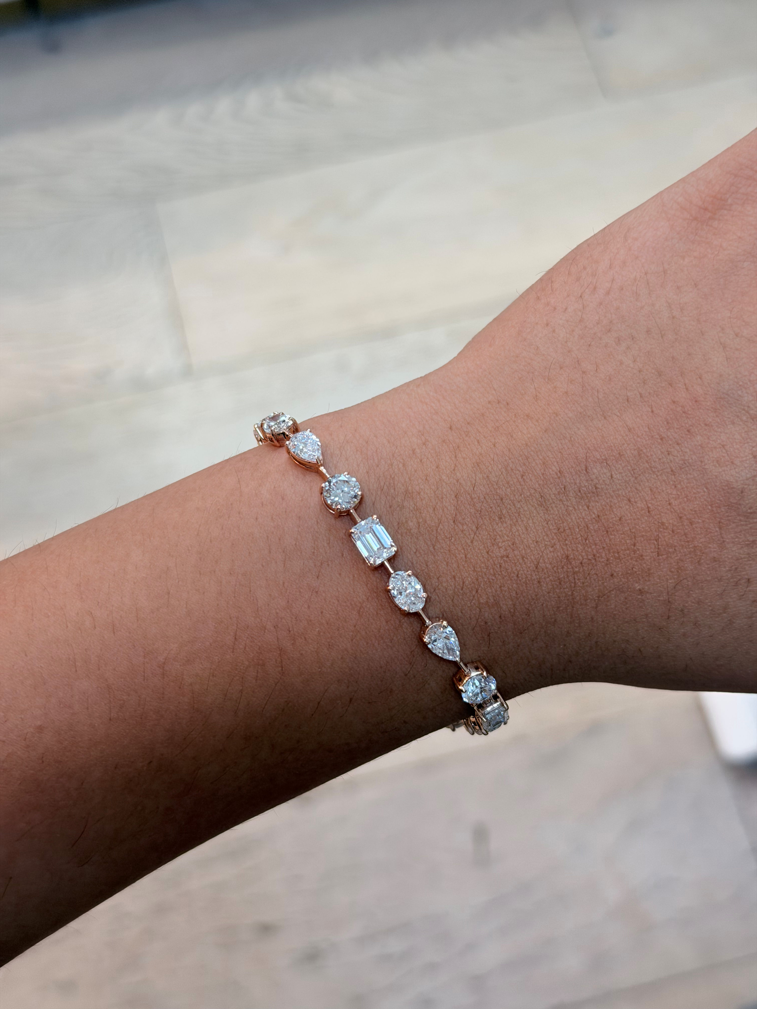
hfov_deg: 30.3
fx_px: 1400
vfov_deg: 39.7
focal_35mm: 48
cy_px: 504
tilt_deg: -65.1
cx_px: 378
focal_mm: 6.8
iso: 50
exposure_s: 1/120
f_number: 1.8
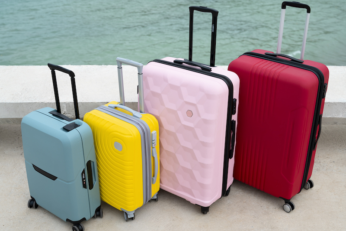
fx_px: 413
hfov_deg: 45.4
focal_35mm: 43
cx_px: 173
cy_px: 116
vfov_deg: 31.2
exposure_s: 1/320
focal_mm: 43
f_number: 4.5
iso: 160
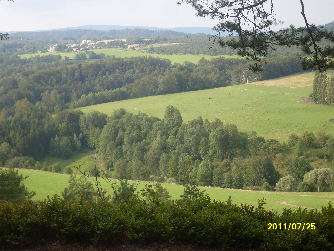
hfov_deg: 24.1
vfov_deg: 18.2
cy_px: 126
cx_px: 167
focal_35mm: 81
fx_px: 782
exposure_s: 1/180
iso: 80
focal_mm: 13.5
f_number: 4
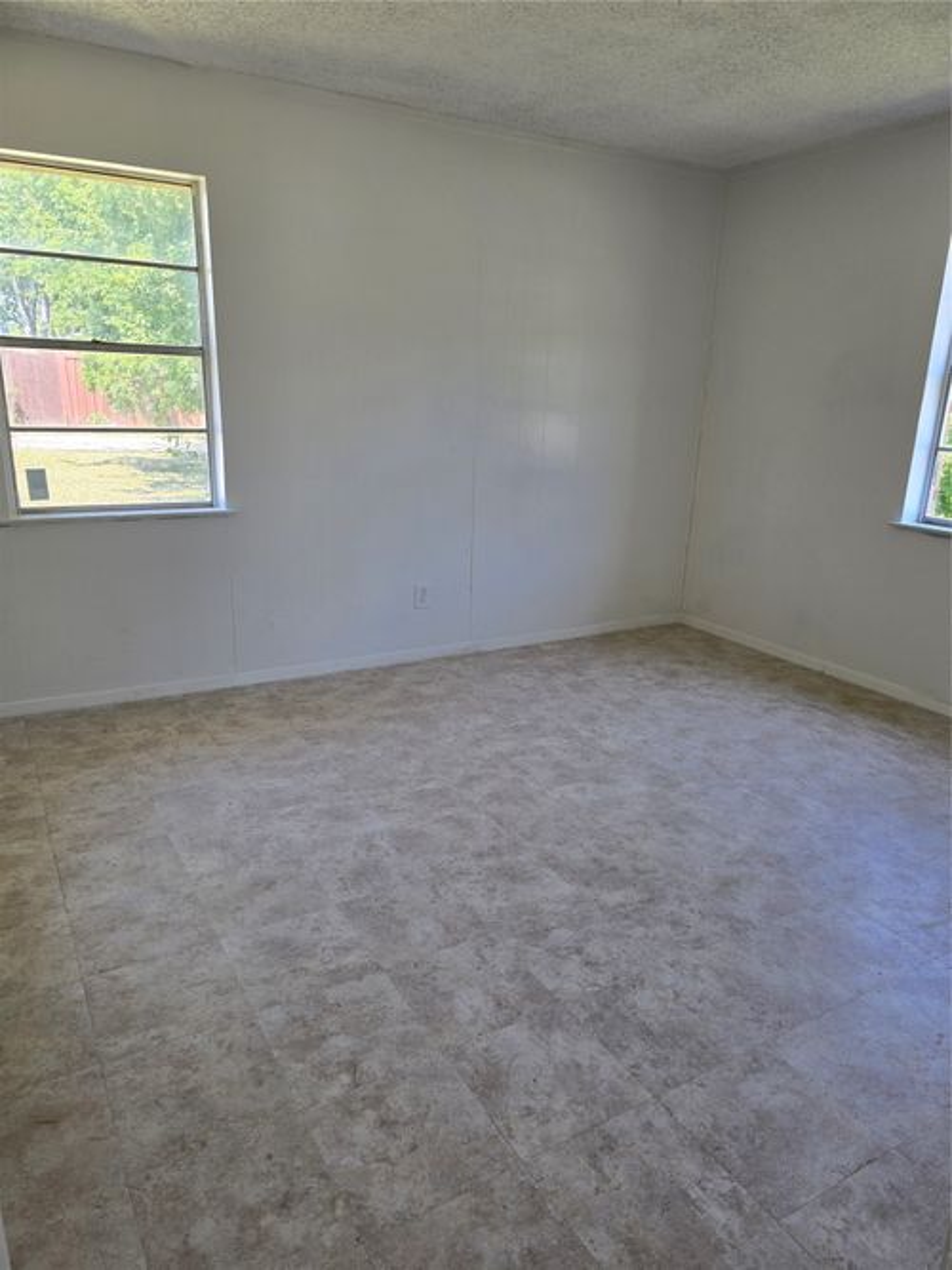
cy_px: 635
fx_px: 844
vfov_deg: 73.9
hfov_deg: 58.9
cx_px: 476
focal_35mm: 23
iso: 40
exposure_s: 1/180
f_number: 1.7
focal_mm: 6.3
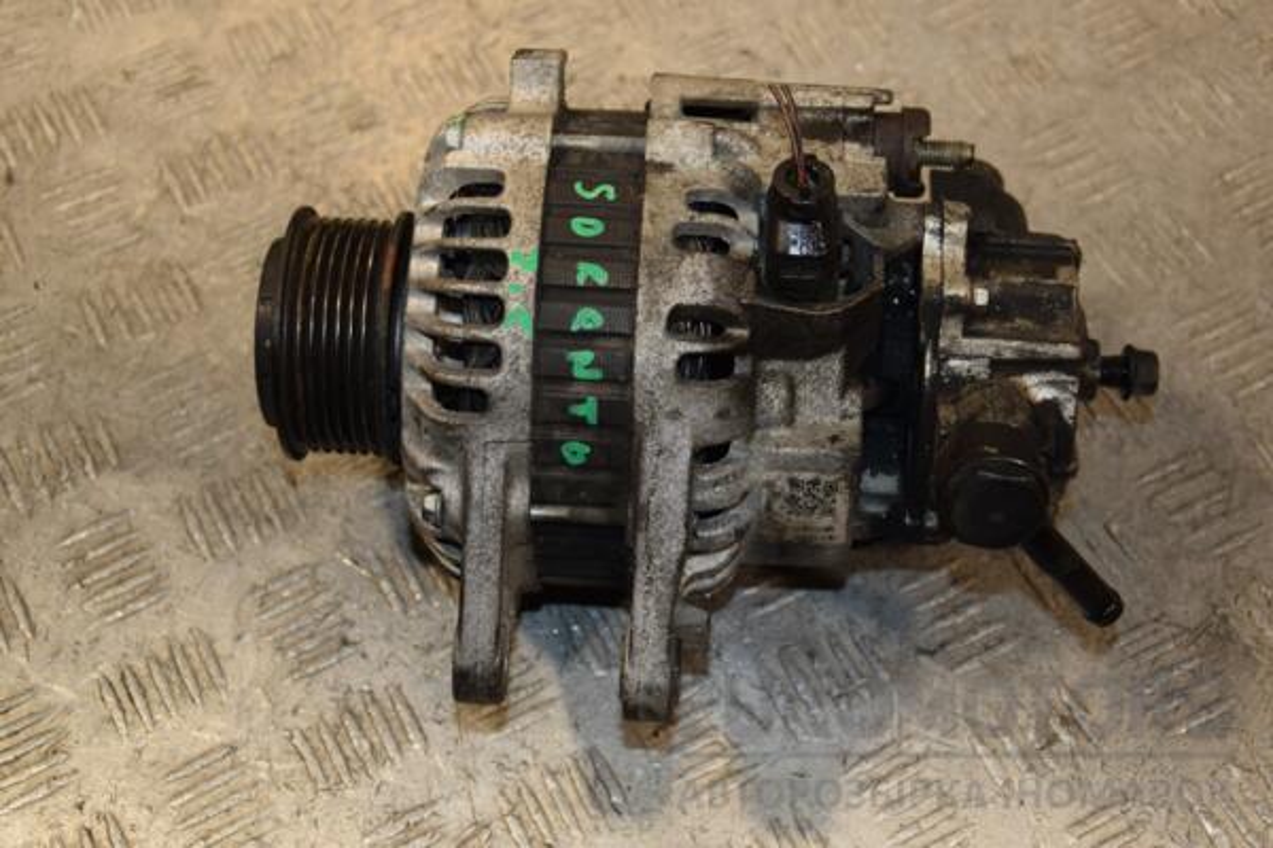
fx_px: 2122
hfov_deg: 33.4
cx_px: 636
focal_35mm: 60
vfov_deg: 22.6
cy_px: 424
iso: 800
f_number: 4.8
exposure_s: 1/200
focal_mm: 40
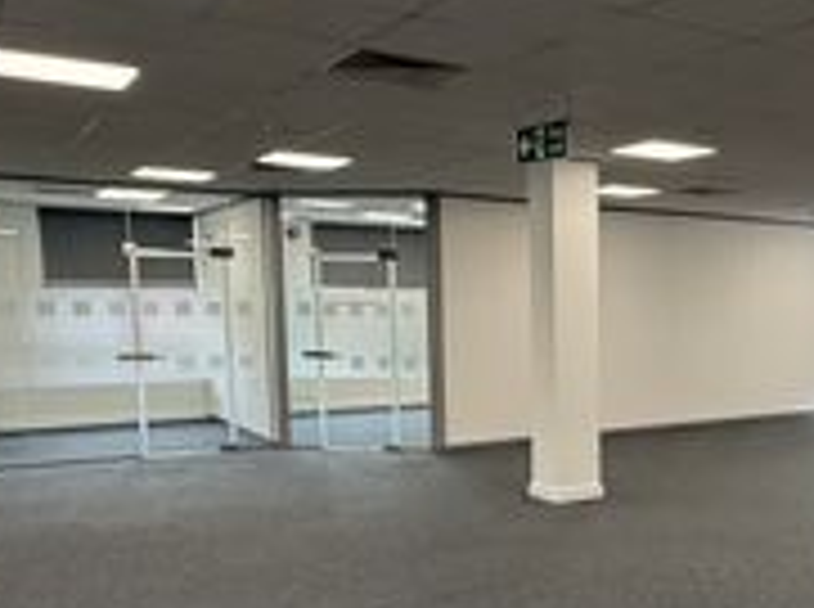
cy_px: 405
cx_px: 760
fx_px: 728
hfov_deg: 50.5
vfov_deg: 44.6
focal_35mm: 31
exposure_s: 1/99
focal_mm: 2.22
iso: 100
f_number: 2.2
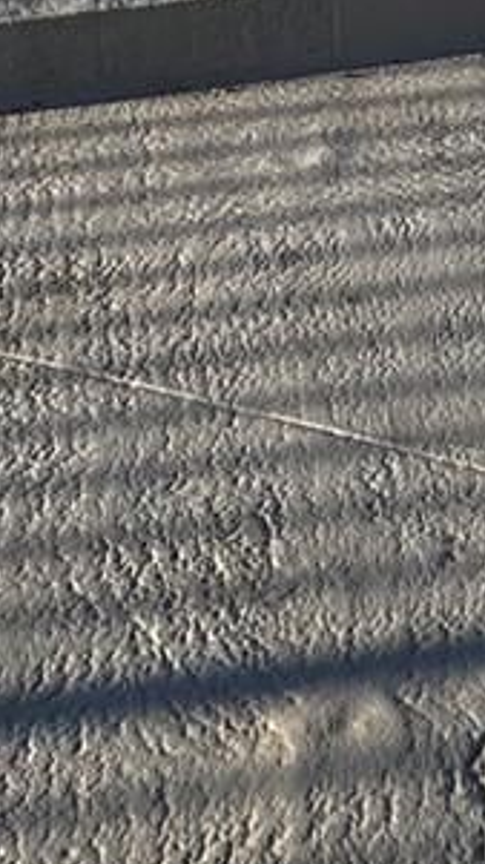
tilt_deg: -7.8
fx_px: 1854
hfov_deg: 14.3
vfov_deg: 20.5
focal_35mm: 81
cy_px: -586
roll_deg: +2.7
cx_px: 628
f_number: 2.2
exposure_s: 1/1048
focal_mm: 2.22
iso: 50
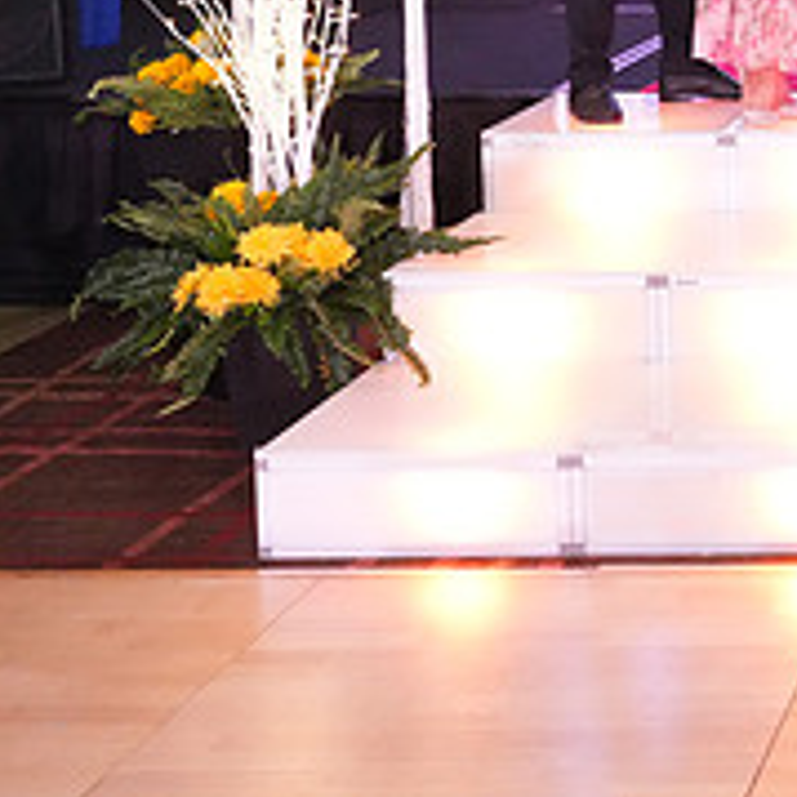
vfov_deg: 20.7
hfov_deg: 18.5
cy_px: -56
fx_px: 2084
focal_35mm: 80
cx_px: 1287
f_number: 6.3
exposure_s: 1/250
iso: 8000
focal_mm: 29
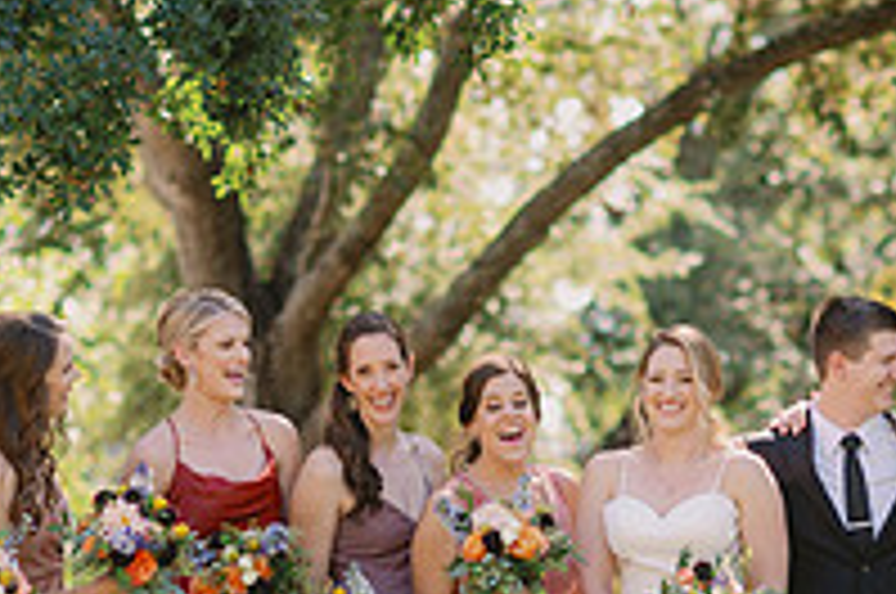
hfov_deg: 8.3
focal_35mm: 248
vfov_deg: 5.5
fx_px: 6162
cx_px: 761
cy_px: 504
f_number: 2.2
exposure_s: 1/1000
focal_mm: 85
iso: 64
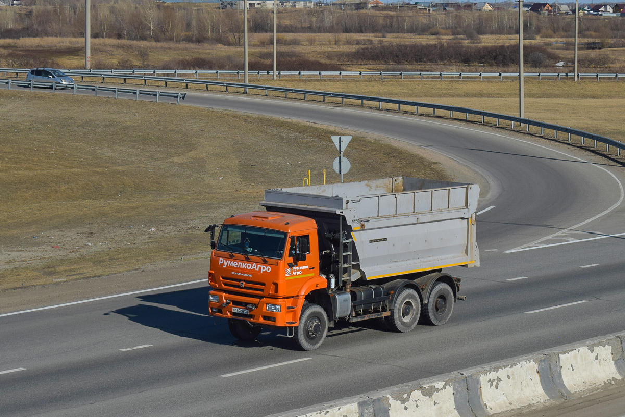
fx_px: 1432
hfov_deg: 24.6
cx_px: 312
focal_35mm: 82
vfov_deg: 16.6
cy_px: 208
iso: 200
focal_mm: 55
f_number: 8
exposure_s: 1/1250
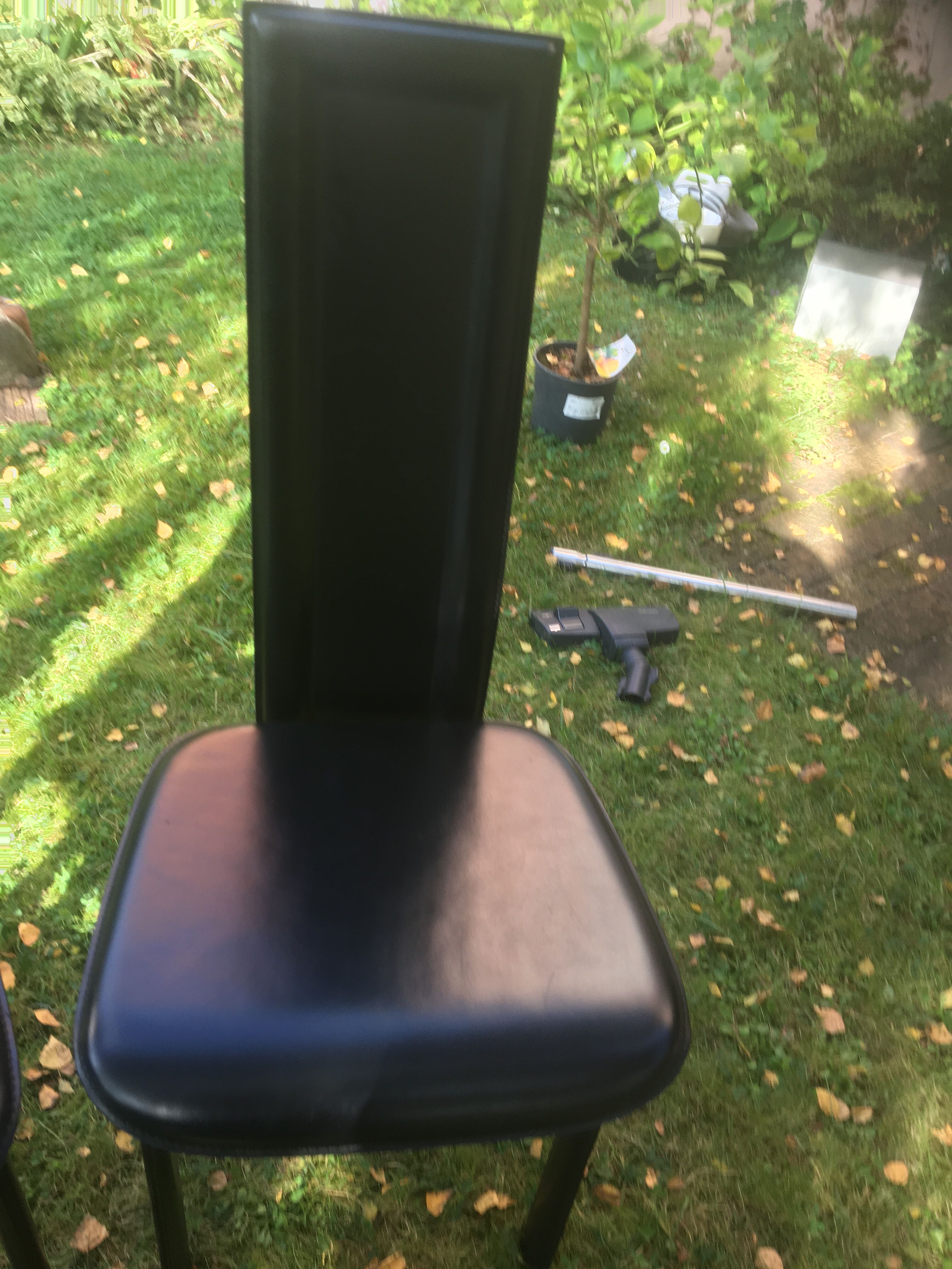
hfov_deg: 48.2
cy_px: 634
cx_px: 476
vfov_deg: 61.7
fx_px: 1063
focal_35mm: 29
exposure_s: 1/100
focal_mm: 4.15
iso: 25
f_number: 2.2
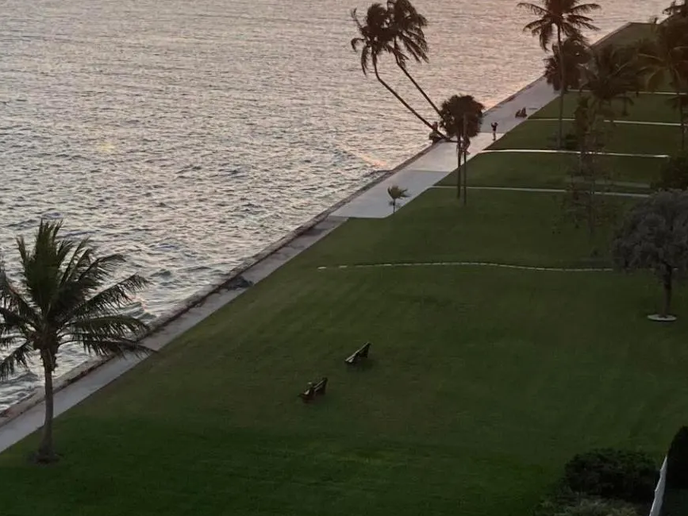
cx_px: 329
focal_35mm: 93
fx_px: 1848
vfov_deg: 15.6
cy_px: -1
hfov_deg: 21.1
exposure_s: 1/466
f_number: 1.8
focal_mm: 3.99
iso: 20
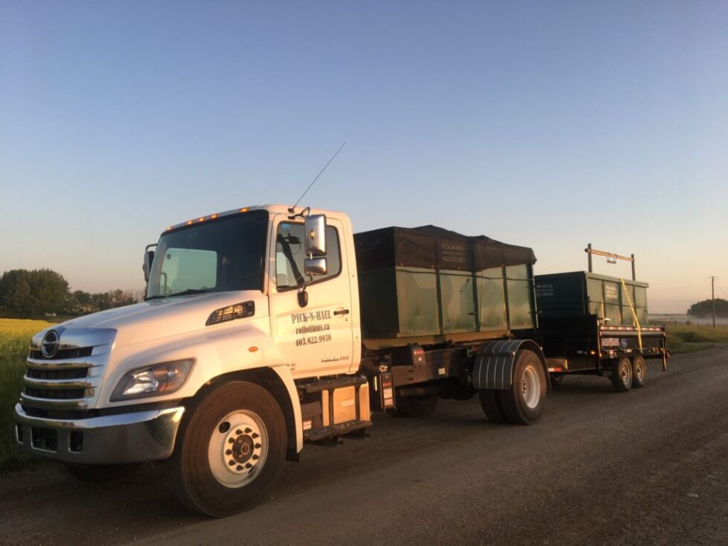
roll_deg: +0.7
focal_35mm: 29
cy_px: 273
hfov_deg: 61.7
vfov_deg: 48.2
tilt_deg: +4.4
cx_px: 364
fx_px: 610
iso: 25
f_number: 2.2
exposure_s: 1/137
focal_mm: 4.15
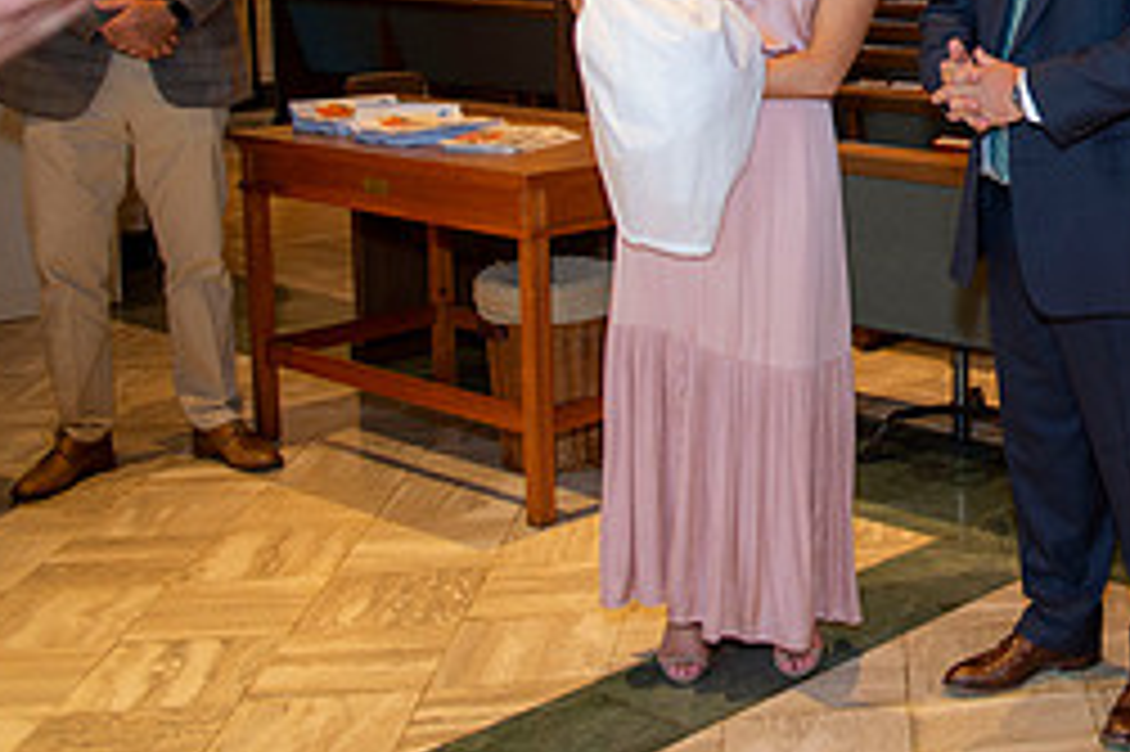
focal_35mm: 60
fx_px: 1882
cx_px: 1238
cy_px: 41
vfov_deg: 21.9
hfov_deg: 30.1
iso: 1000
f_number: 2.8
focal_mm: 26
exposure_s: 1/100
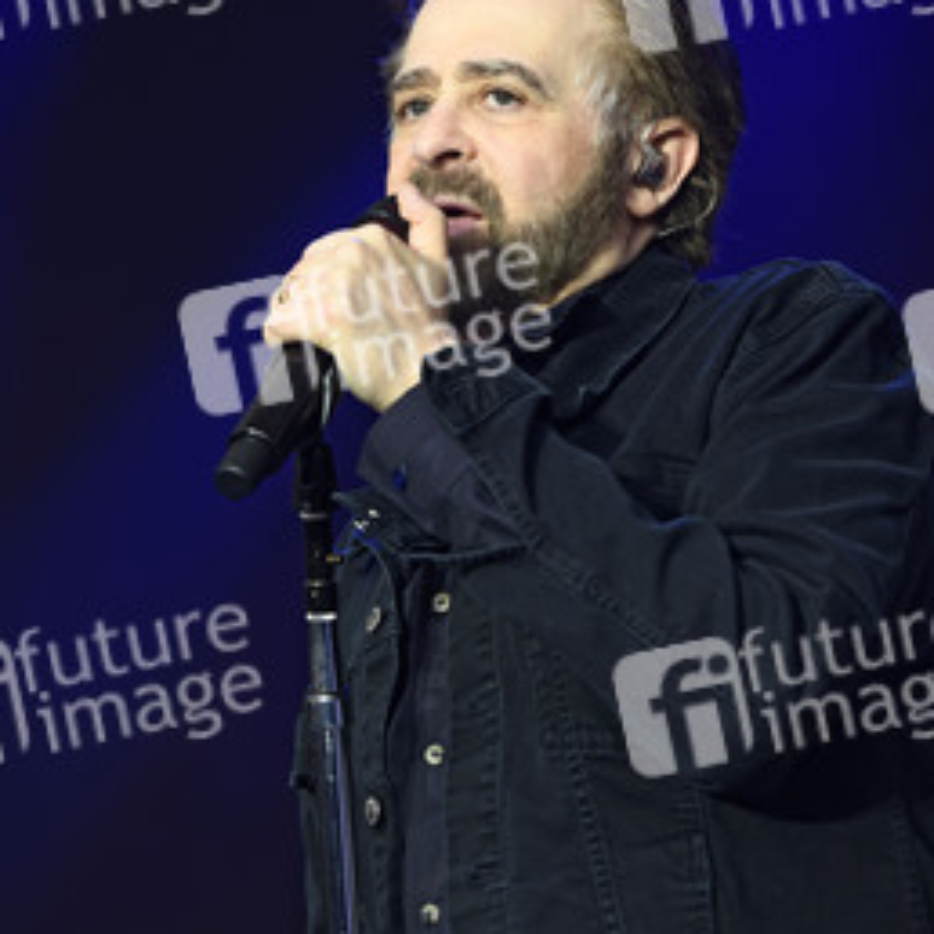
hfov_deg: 7.4
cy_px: 510
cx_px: 471
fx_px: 7235
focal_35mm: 237
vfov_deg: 7.4
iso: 800
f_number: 5
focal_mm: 180
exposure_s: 1/500
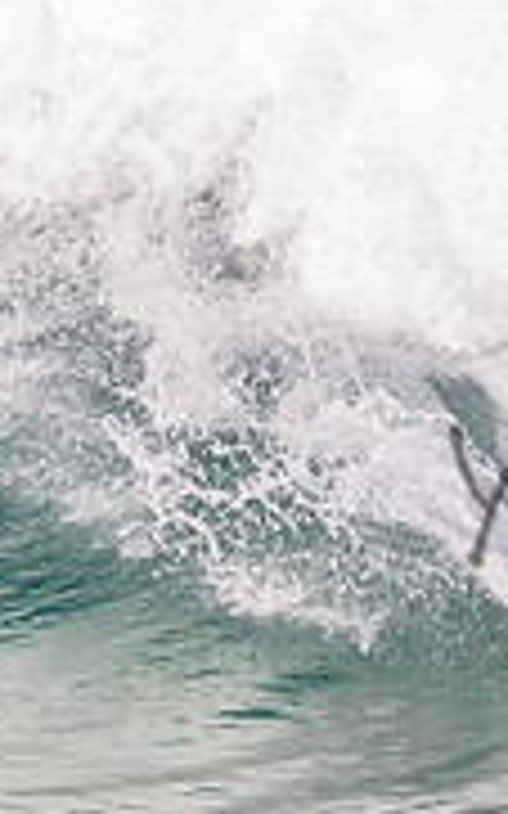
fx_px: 35448
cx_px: 913
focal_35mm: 1599
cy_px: 456
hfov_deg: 0.8
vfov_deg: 1.3
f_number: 11
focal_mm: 490
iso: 2000
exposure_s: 1/2000
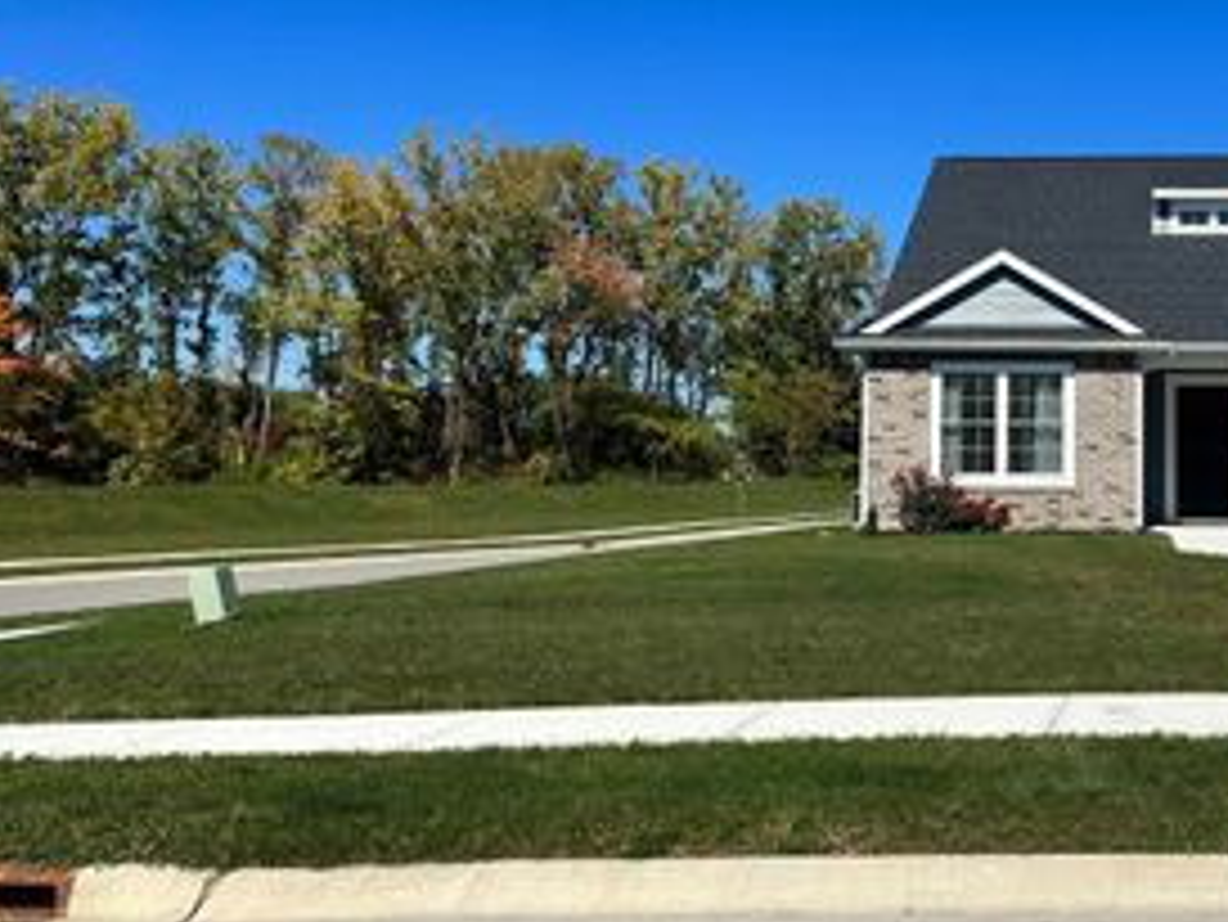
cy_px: 371
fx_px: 1562
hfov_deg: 40.4
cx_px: 1048
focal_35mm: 44
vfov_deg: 32.8
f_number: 1.78
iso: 80
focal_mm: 6.86
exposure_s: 1/7042
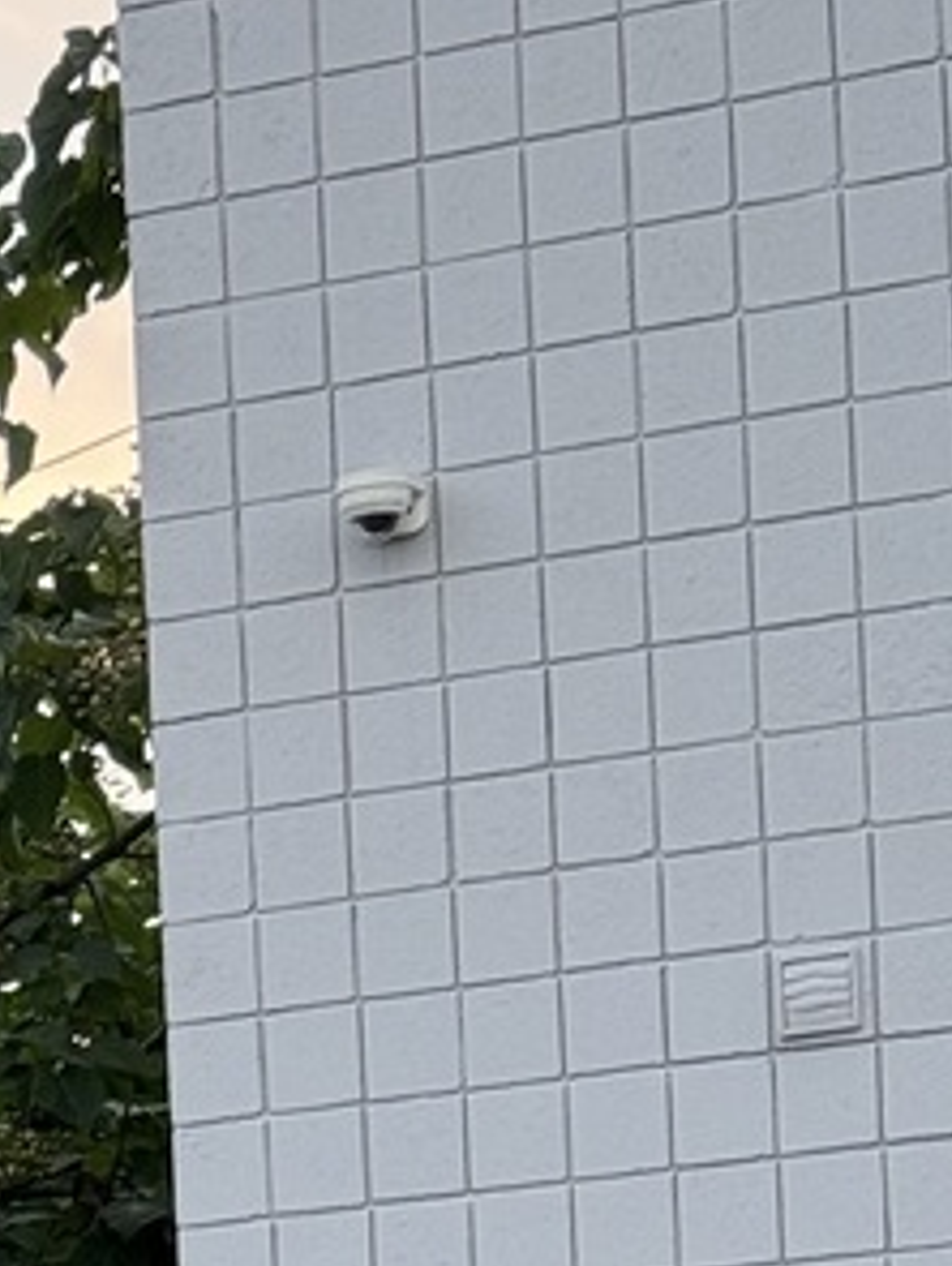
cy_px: 2124
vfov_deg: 9.7
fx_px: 7135
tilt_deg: -1.4
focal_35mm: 195
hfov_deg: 7.3
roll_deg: +3.4
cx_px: -956
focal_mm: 6.76
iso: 100
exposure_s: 1/132
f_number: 1.78
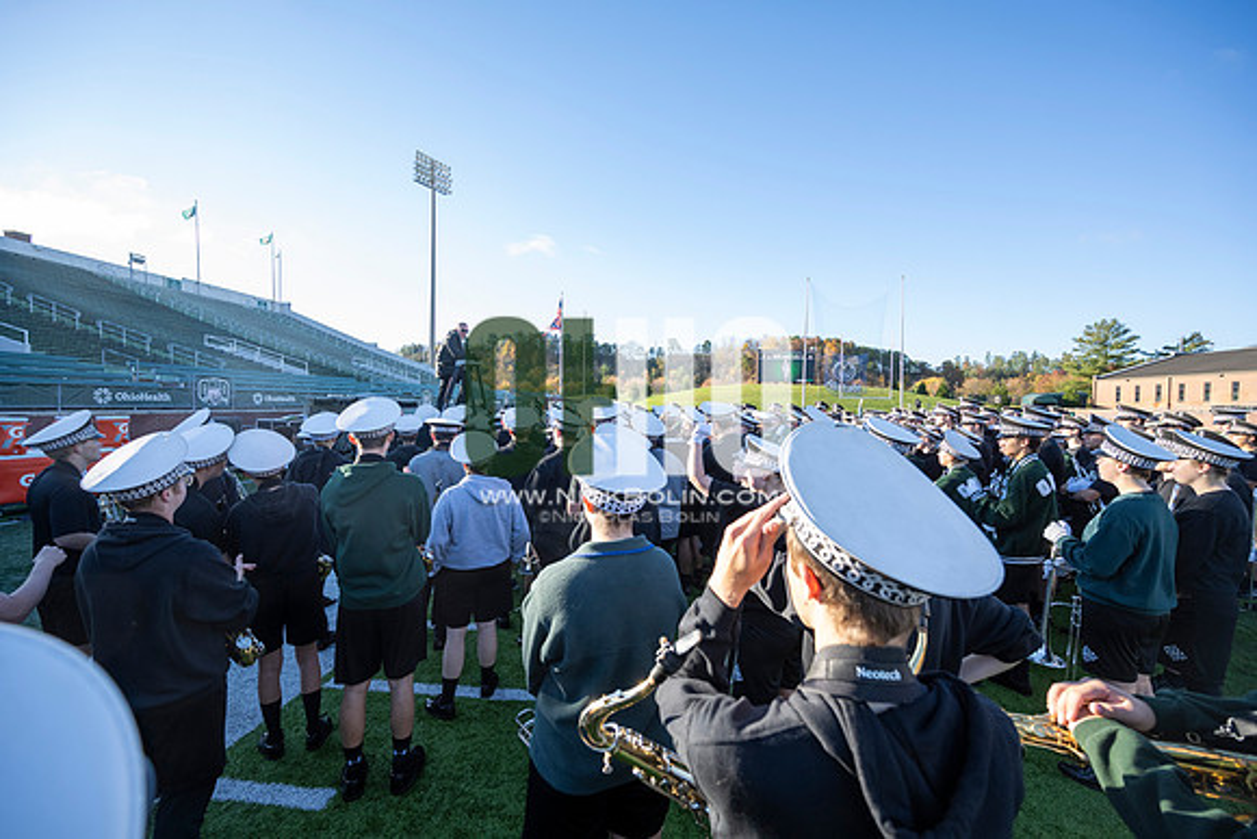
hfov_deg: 104.2
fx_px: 489
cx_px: 628
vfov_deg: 81.2
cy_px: 420
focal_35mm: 14
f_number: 4.5
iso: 320
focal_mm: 14
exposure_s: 1/500
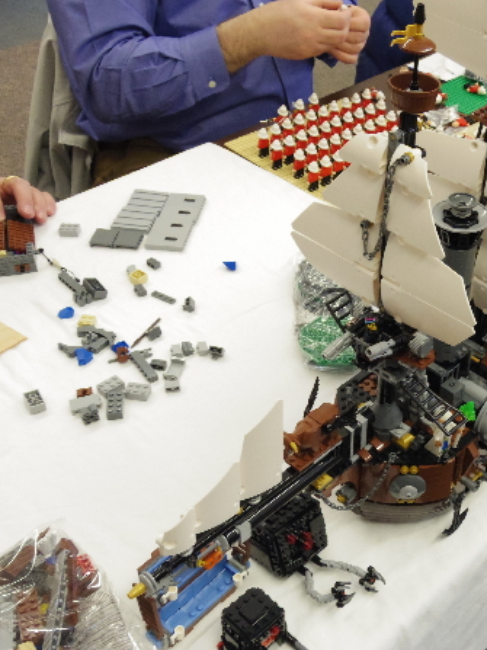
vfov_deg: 40.4
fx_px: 882
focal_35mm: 47
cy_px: 324
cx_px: 401
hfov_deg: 30.0
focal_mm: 6.4
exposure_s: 1/60
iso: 500
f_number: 4.5
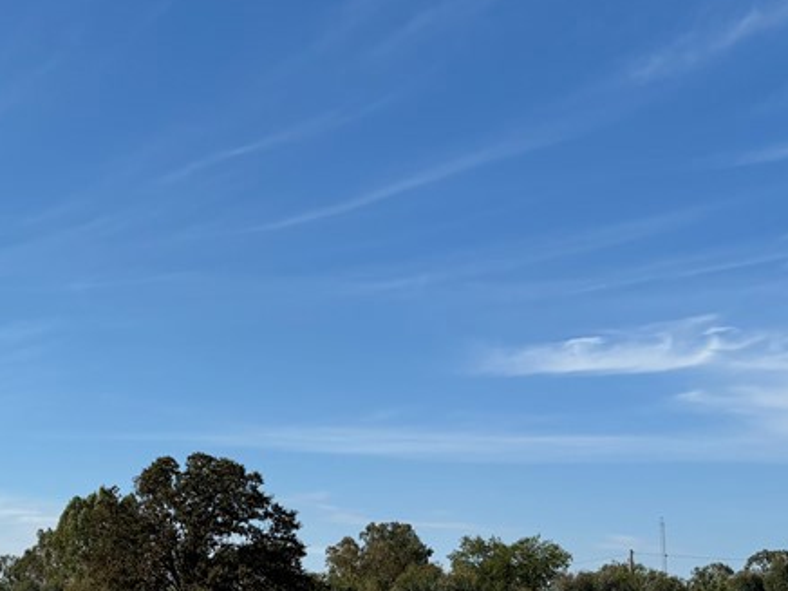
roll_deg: -1.4
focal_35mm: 61
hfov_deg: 28.4
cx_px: -103
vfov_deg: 23.8
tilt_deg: +9.6
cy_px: 421
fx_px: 1389
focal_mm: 5.96
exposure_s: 1/5952
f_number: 1.6
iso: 50
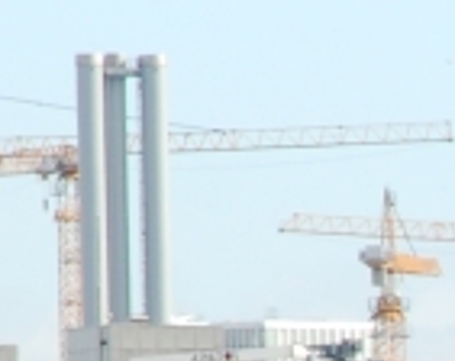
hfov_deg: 1.6
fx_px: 16545
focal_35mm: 1232
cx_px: 1284
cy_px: 1049
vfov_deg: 1.2
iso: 200
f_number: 9
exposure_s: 1/160
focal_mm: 120
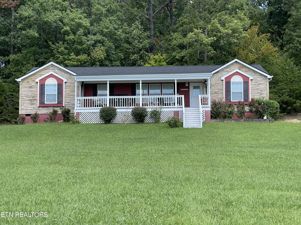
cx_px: 150
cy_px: 112
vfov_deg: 22.9
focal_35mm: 64
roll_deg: +0.2
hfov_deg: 30.3
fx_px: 557
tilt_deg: +5.9
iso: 20
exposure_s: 1/271
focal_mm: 7.5
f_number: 2.2
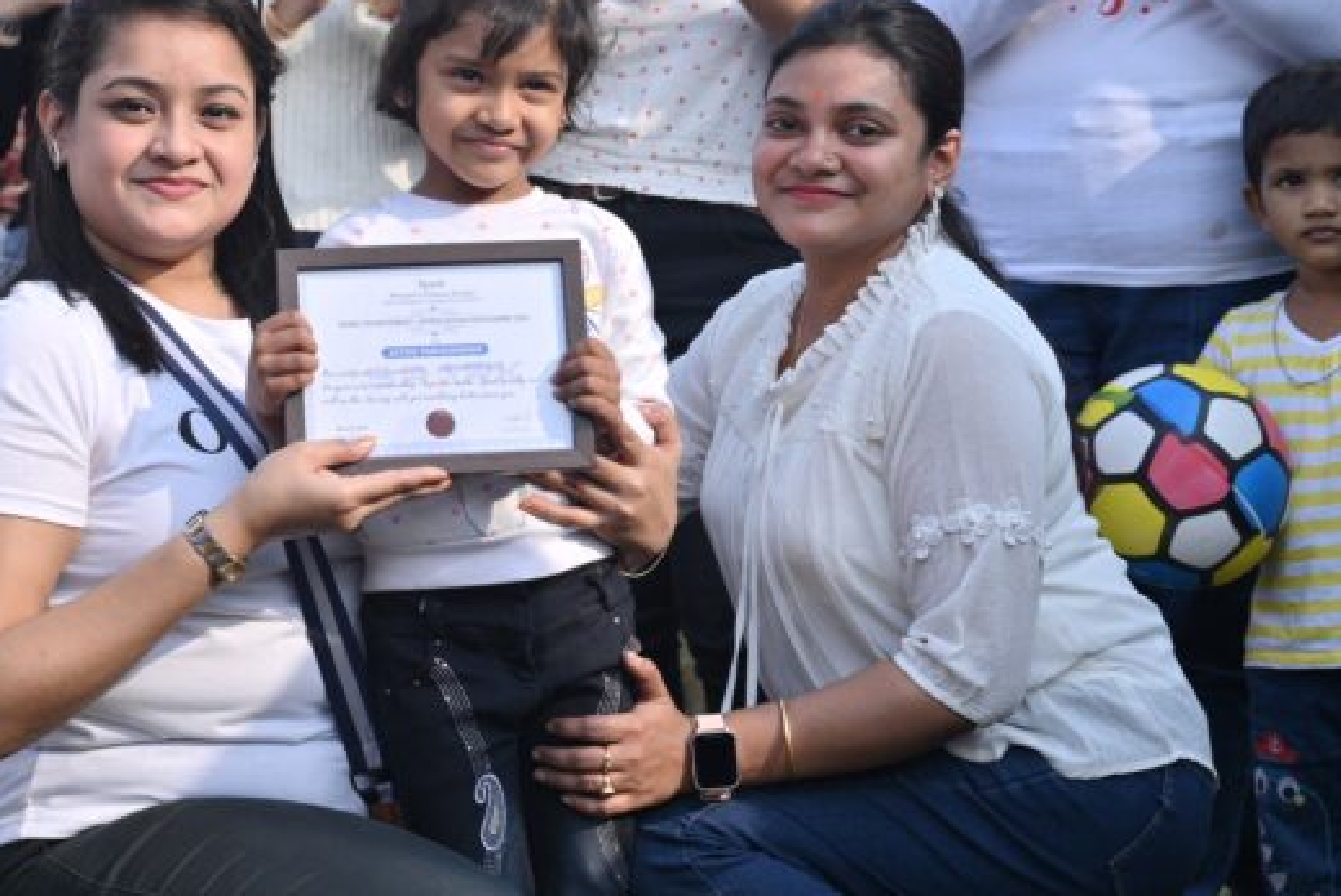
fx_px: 2759
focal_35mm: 74
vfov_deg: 18.4
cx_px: 452
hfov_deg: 27.2
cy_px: 340
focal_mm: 50
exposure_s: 1/320
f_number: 5.6
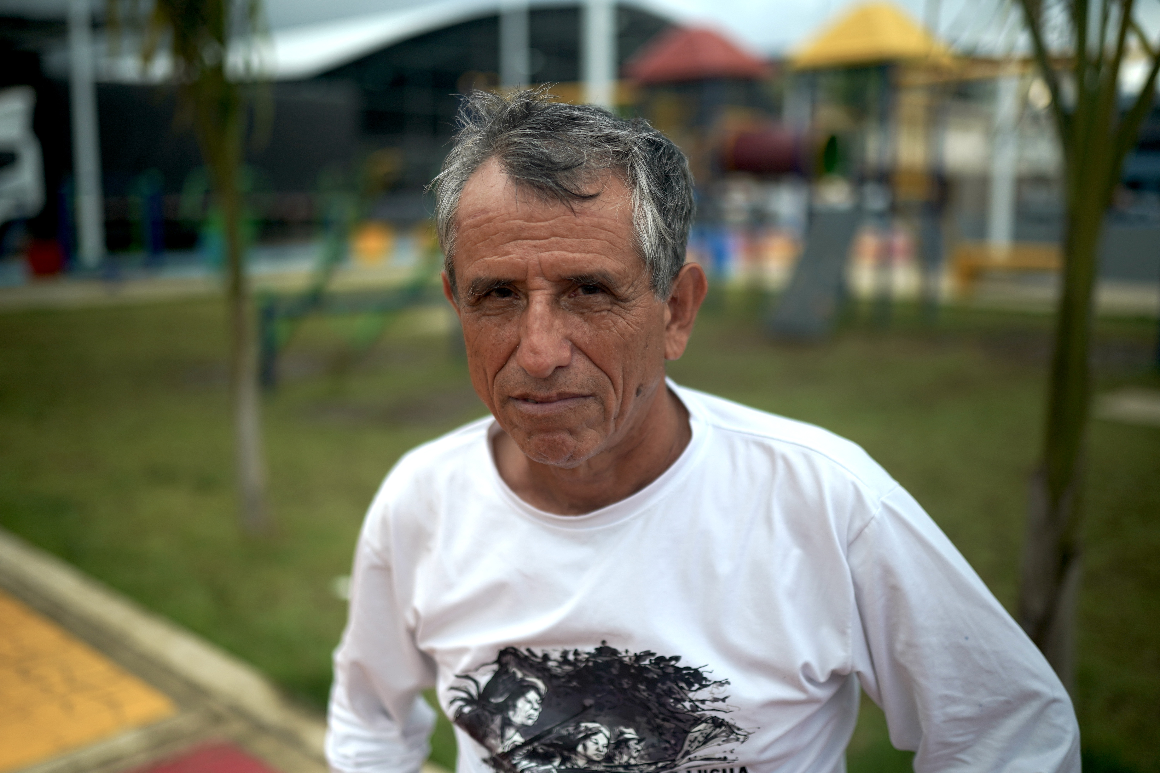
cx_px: 580
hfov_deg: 54.4
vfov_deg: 37.9
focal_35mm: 35
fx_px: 1128
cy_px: 386
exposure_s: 1/160
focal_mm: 35
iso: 100
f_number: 1.4
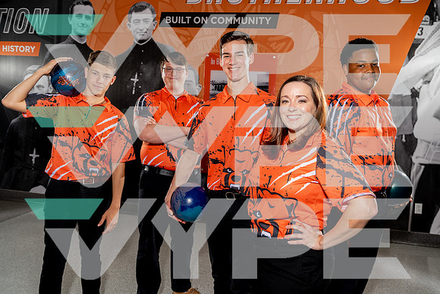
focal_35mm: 31
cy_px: 147
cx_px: 220
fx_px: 379
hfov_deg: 60.3
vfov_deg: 42.3
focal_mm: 31
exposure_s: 1/250
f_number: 7.1
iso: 100
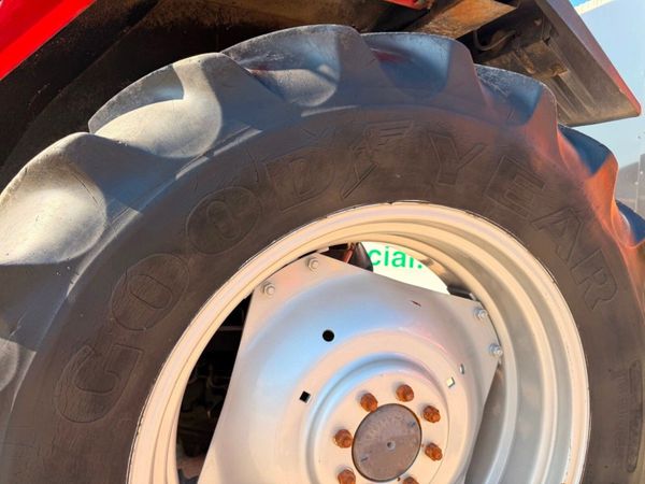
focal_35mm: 24
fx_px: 447
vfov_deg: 56.8
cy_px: 242
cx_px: 322
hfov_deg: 71.6
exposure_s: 1/955
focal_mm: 6.76
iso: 100
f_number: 1.78
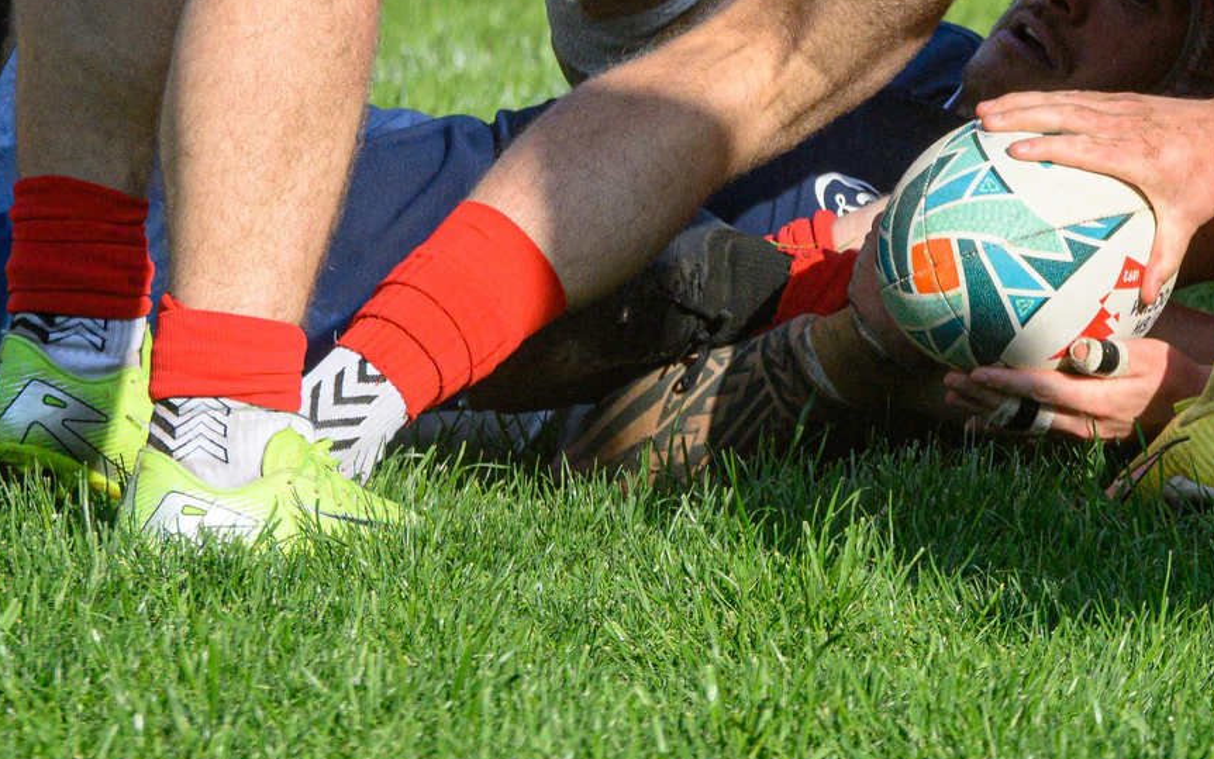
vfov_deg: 1.3
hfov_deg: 2.1
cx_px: 1148
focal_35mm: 1022
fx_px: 33818
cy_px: 169
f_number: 5
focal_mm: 200
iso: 500
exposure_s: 1/2500
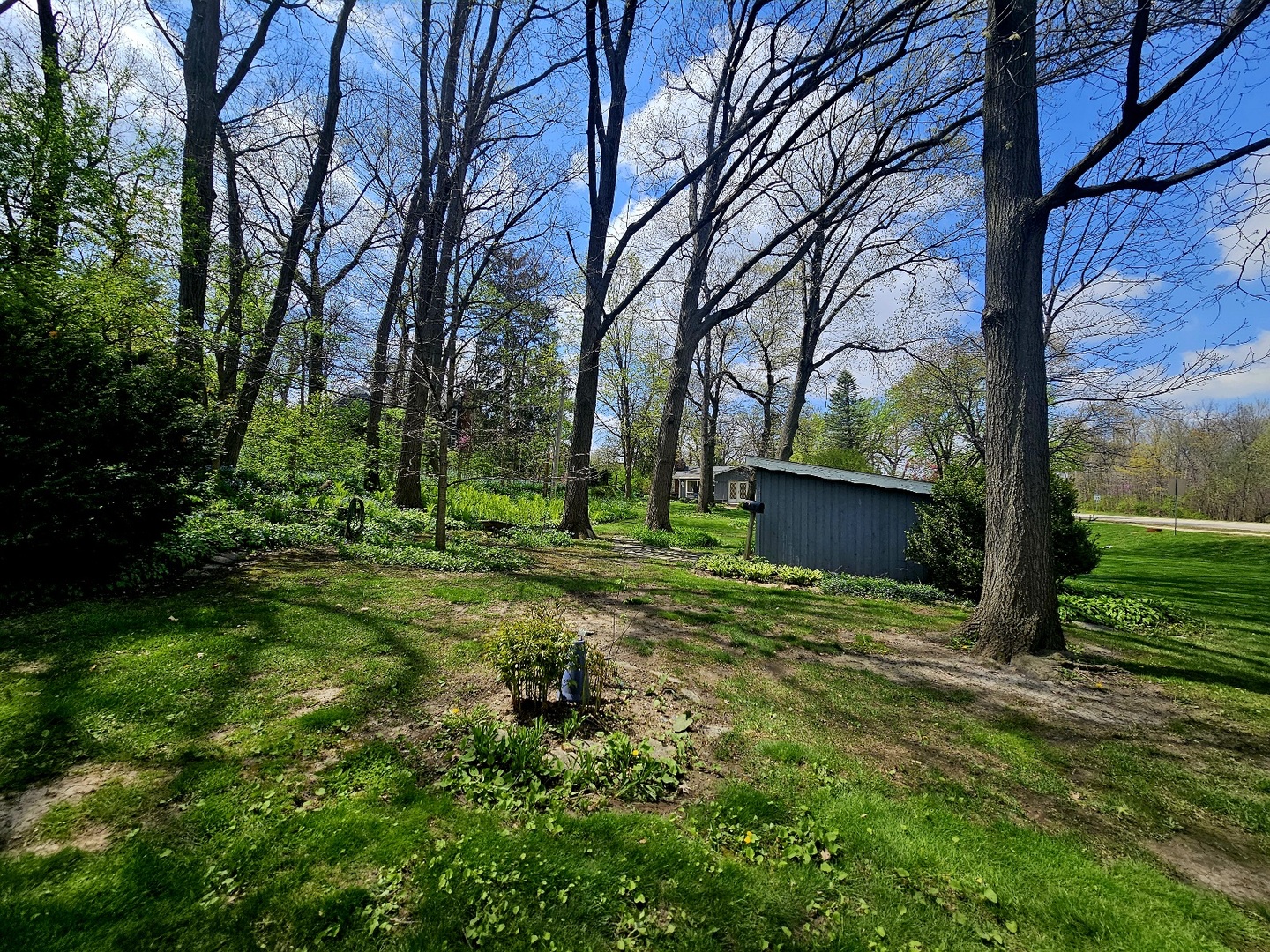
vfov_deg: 89.9
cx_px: 635
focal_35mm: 13
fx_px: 477
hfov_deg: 106.2
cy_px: 476
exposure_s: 1/2500
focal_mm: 2.2
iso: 50
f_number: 2.2
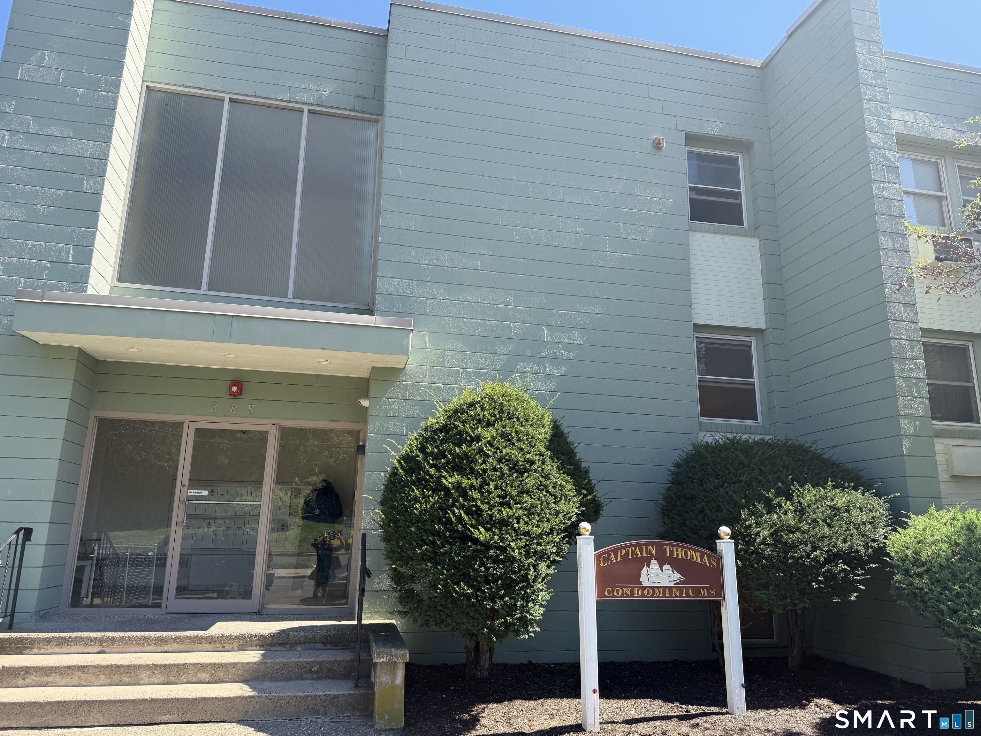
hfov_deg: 71.6
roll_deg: -1.1
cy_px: 368
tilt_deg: +13.8
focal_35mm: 24
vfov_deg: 56.8
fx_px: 680
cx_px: 490
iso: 80
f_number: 1.78
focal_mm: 6.76
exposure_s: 1/1156
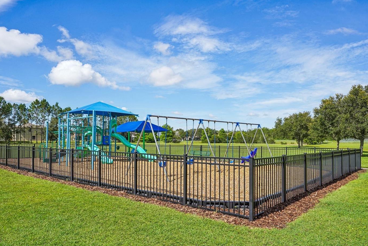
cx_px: 170
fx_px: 286
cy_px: 136
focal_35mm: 28
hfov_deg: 65.4
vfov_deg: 46.3
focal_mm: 24
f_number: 20
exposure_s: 1/50
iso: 100
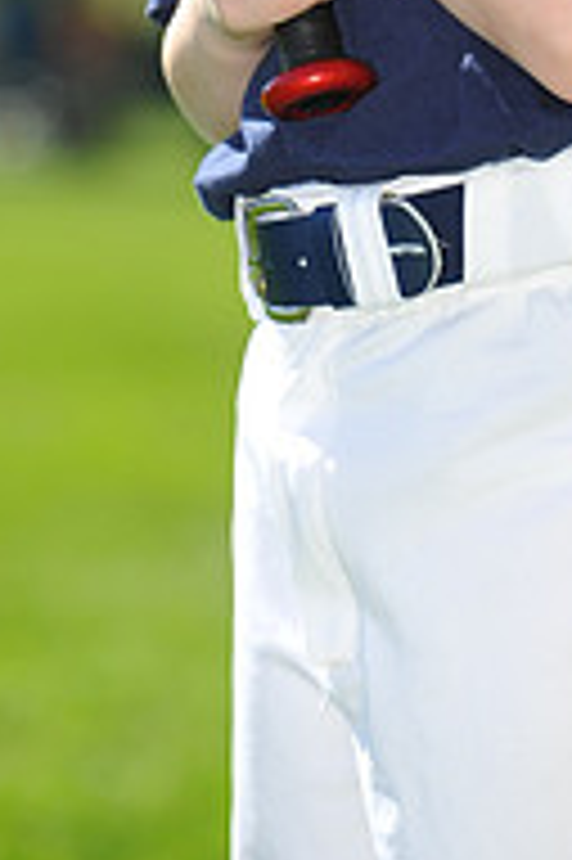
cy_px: -275
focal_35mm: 365
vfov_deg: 5.6
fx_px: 8714
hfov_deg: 3.8
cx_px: 392
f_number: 4
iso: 200
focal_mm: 120
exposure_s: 1/1250
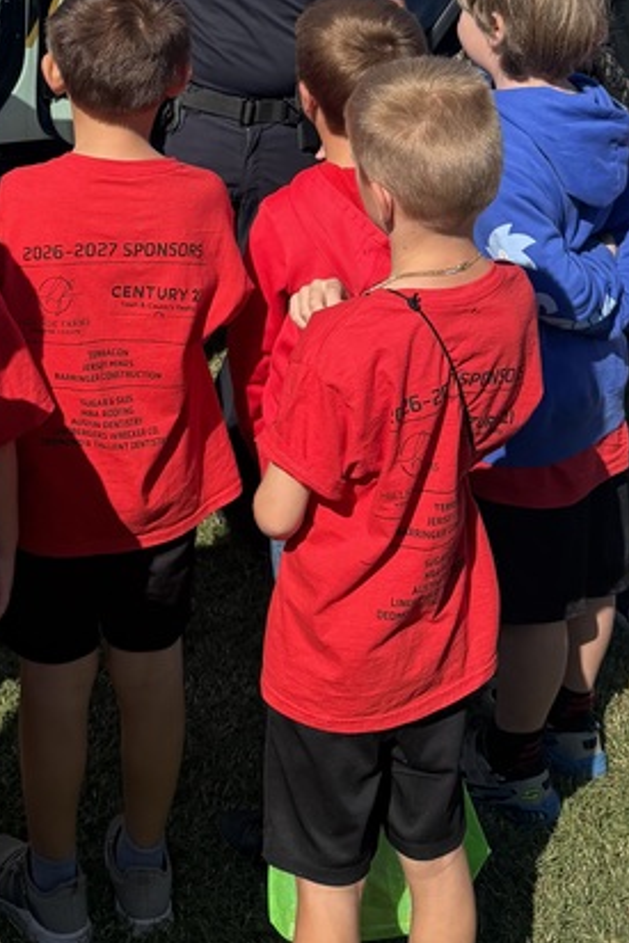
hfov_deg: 21.7
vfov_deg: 29.7
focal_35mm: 62
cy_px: -46
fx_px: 1623
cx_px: 149
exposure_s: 1/4673
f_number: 1.78
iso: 125
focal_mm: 6.76
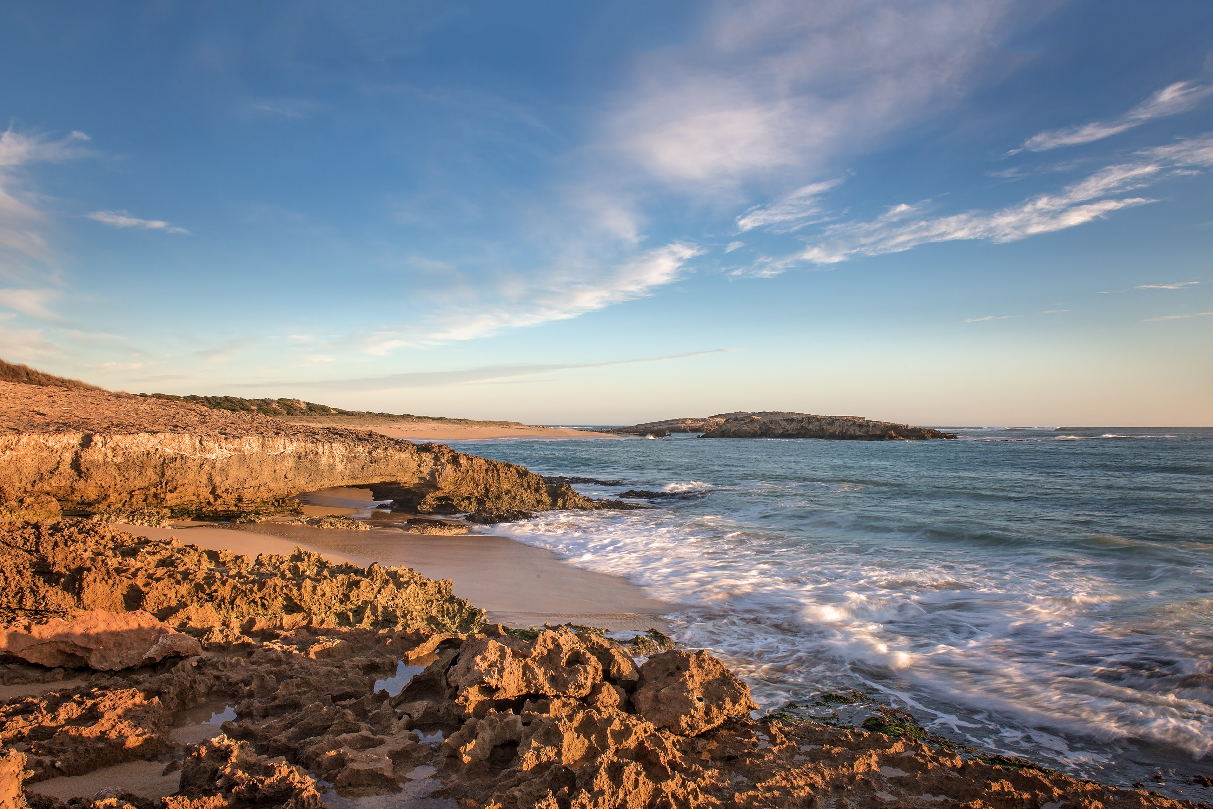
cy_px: 415
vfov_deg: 51.3
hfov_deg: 71.5
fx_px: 842
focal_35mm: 25
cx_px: 589
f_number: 14
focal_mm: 24
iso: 50
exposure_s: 1/4
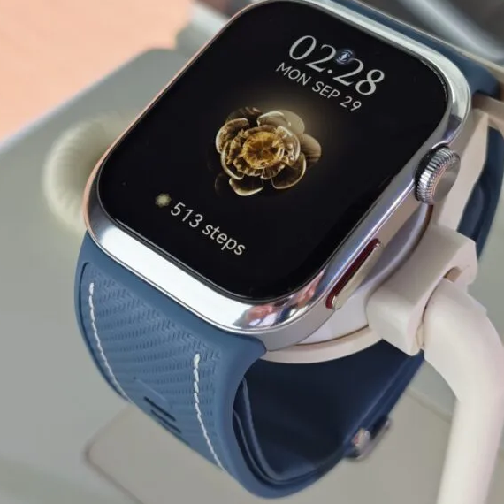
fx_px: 1202
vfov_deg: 23.6
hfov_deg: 23.7
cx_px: 256
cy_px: 198
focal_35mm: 73
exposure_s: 1/50
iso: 80
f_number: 1.6
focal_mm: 5.4
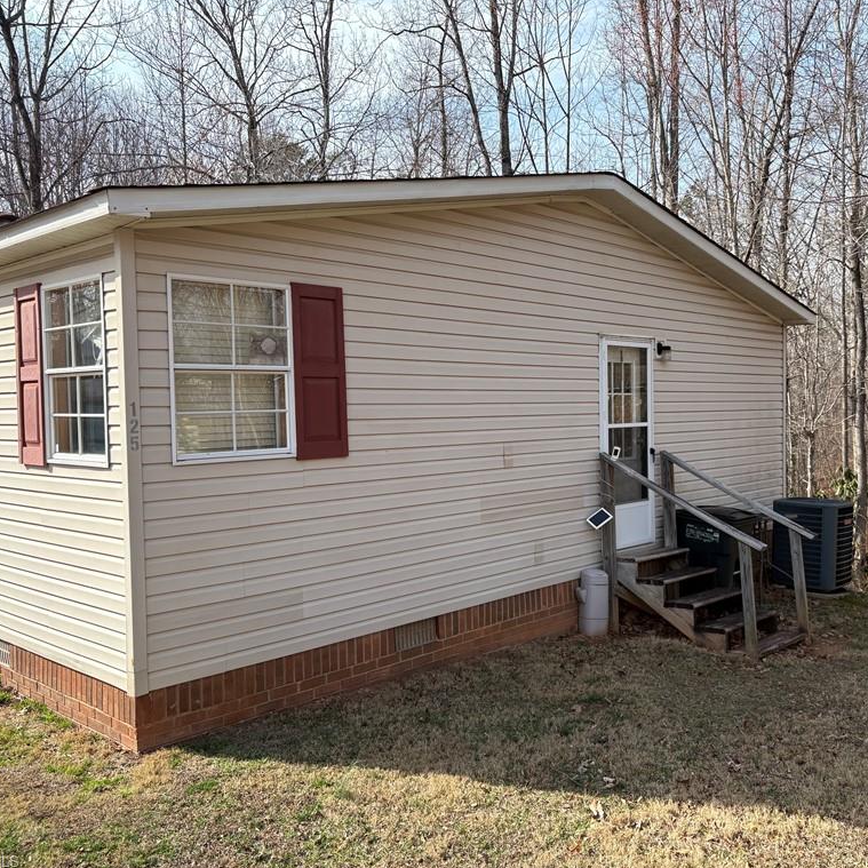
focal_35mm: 31
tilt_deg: -0.6
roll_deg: +1.0
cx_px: 523
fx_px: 879
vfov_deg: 52.5
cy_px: 433
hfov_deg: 52.2
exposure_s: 1/1393
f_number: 1.6
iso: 50
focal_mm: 5.96
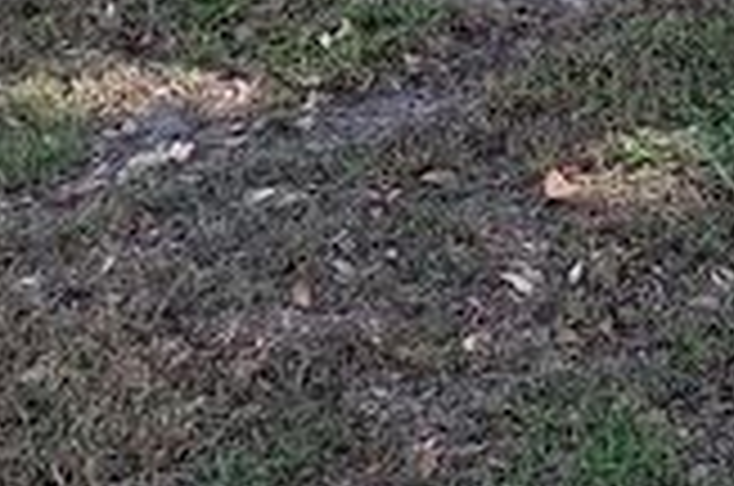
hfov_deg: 14.3
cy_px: -792
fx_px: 2706
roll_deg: +1.8
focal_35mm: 133
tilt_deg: -9.6
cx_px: 1135
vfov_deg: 9.0
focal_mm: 4.25
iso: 25
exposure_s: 1/520
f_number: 1.8
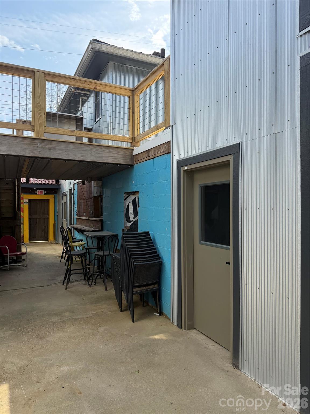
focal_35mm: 24
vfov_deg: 71.6
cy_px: 207
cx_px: 155
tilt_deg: -1.3
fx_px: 287
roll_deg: -1.2
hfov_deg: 56.8
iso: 100
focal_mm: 6.76
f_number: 1.78
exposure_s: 1/2110
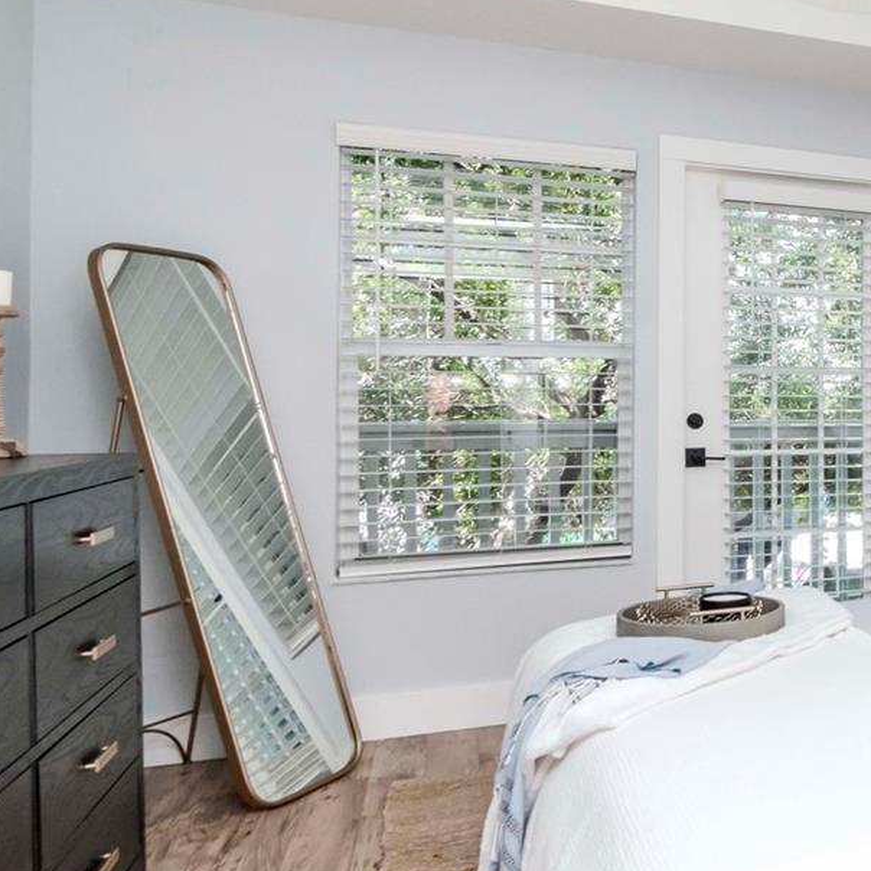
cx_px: 1102
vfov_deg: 44.8
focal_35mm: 37
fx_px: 1057
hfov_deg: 33.9
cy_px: 410
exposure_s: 1/200
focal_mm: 11
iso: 640
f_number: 8
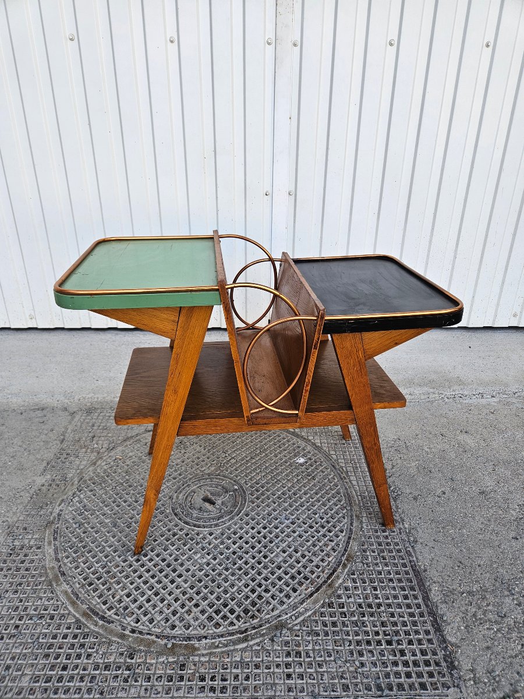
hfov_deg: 58.9
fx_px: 464
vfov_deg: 73.9
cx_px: 262
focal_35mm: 23
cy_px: 350
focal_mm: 5.4
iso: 50
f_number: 1.8
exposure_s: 1/359
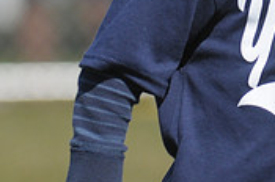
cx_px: 405
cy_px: -111
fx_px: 7579
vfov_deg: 1.4
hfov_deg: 2.1
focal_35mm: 994
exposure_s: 1/2500
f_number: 4.5
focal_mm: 200
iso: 400
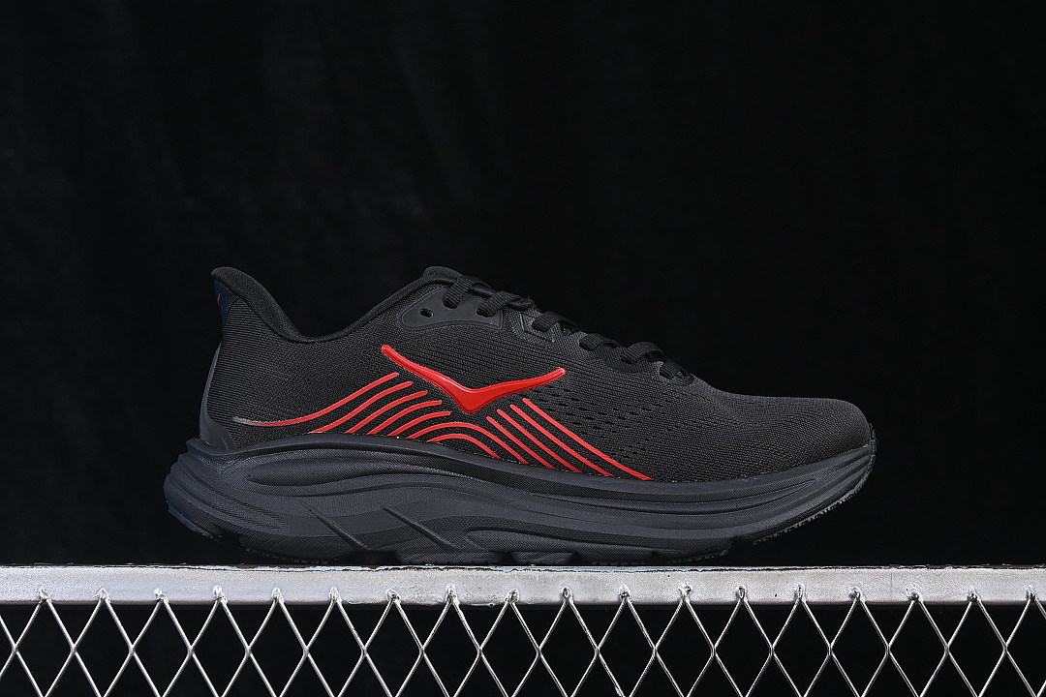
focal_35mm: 75
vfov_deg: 18.2
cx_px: 523
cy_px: 348
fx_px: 2179
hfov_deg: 27.0
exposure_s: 1/60
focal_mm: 50
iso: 160
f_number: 6.3
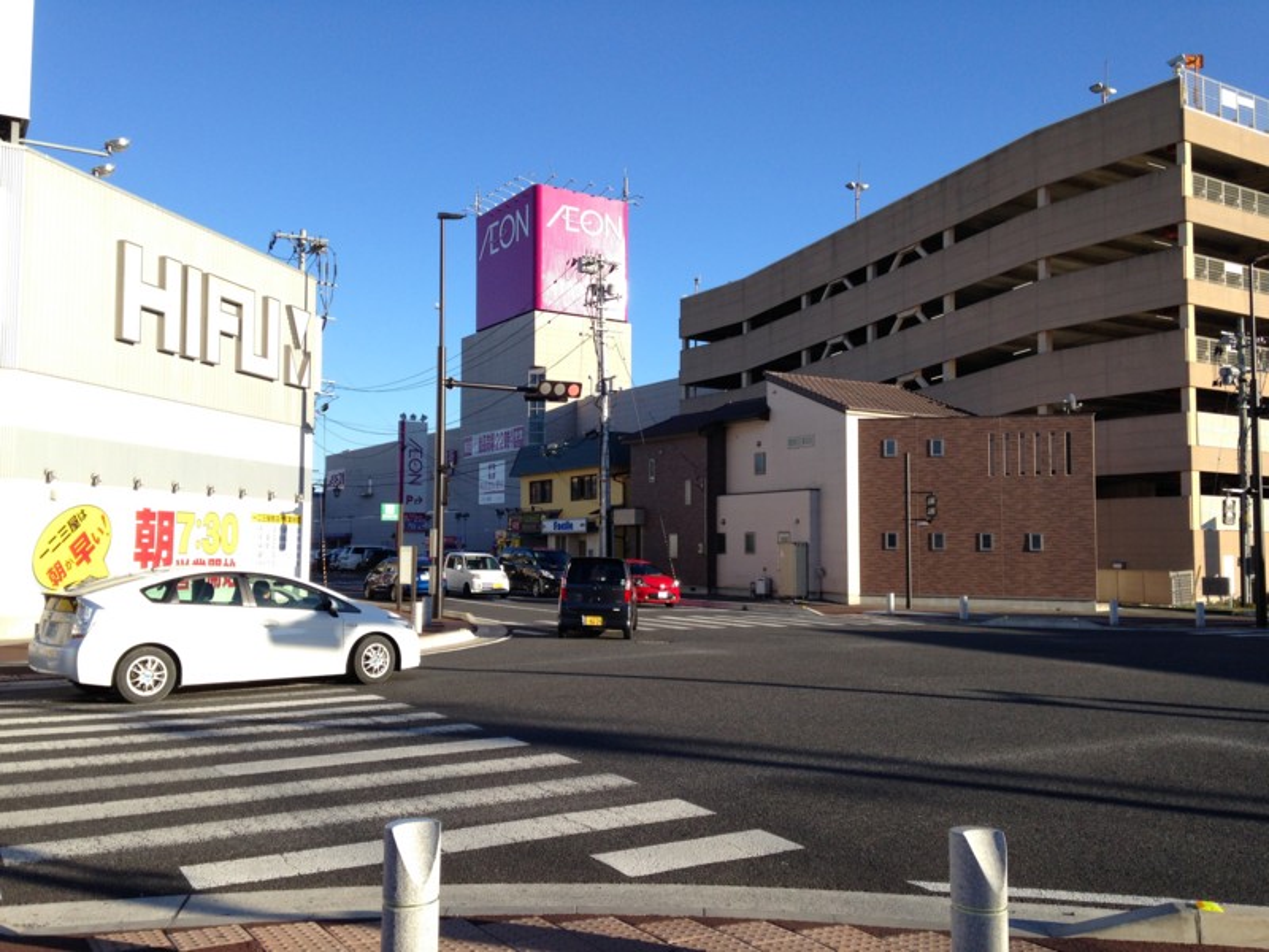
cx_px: 634
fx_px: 1210
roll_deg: -1.5
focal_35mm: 33
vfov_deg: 42.9
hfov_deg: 55.4
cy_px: 476
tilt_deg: +3.1
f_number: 2.4
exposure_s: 1/834
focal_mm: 4.12
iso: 50
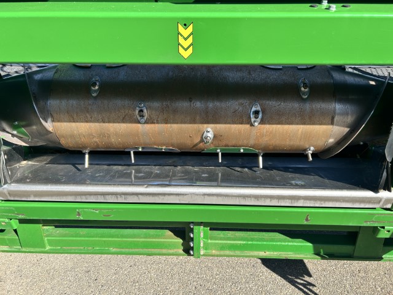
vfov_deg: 53.1
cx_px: 196
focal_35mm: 26
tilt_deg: -20.3
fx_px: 295
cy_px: 148
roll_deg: +0.7
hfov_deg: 67.3
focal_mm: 5.7
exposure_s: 1/1575
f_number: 1.5
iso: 50
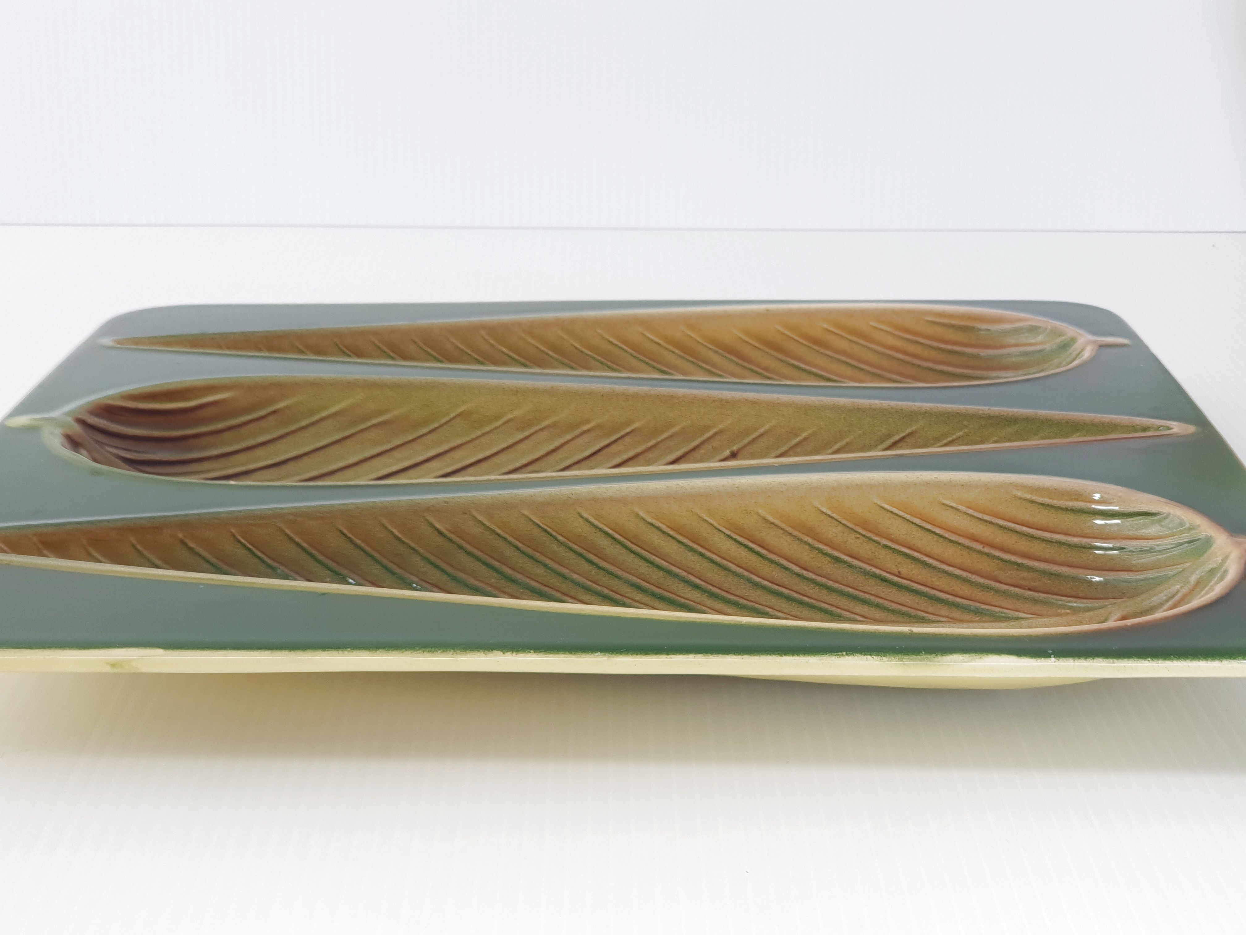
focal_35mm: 52
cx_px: 623
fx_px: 1872
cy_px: 468
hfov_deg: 36.8
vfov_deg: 28.0
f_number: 2.4
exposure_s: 1/33
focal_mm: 6
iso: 32
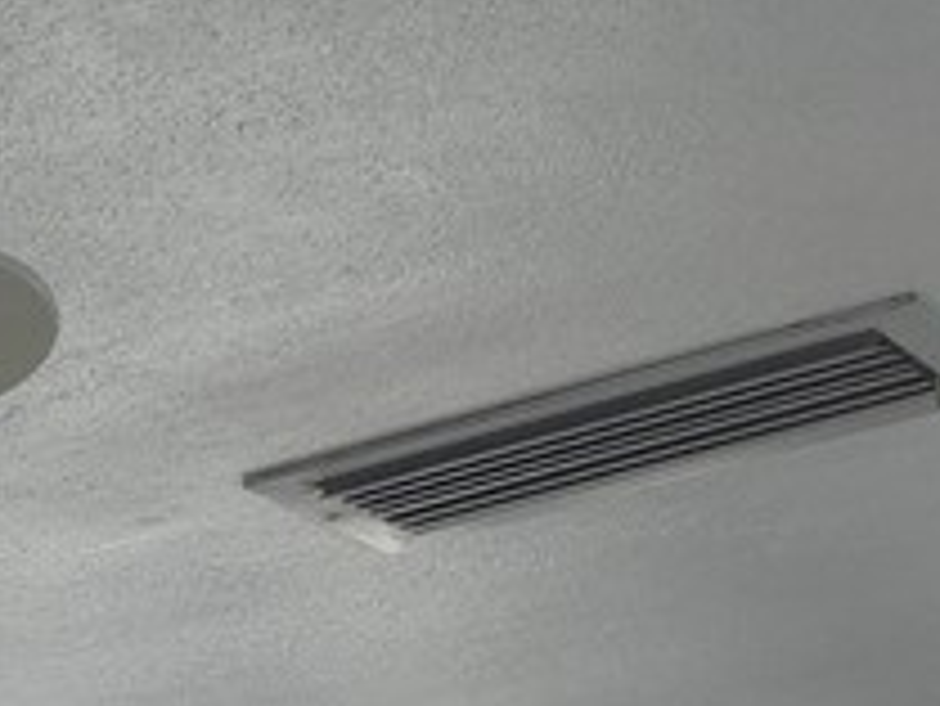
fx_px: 4782
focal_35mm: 176
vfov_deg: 7.4
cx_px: -1880
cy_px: 2190
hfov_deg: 9.1
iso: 64
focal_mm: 5.4
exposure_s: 1/60
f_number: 1.8
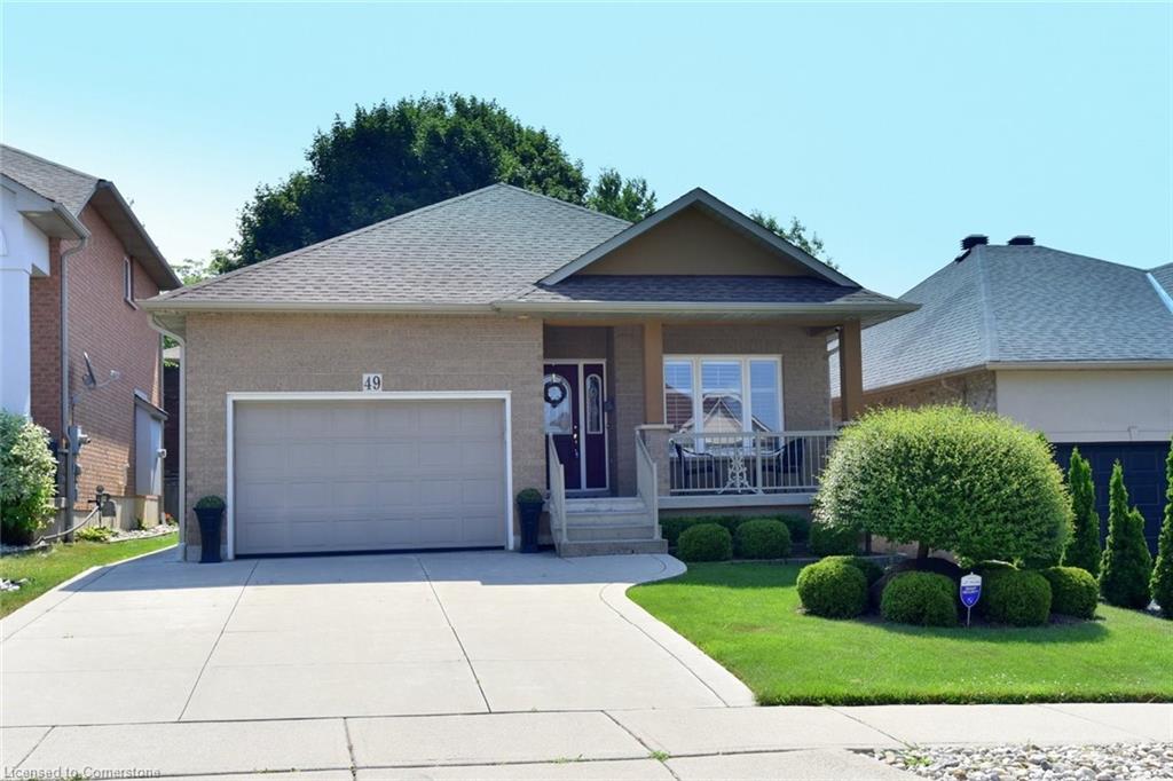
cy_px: 390
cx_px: 586
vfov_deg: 41.1
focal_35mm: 32
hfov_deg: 58.7
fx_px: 1042
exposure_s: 1/500
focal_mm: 32
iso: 500
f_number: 11
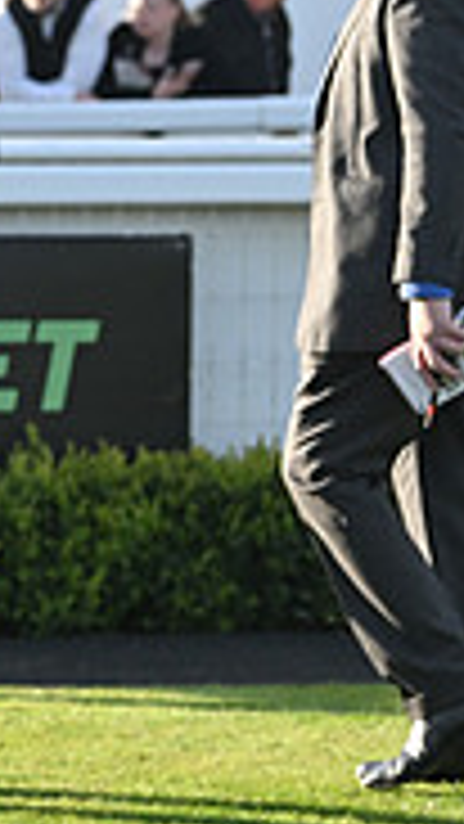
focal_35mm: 365
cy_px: 403
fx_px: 7980
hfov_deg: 3.3
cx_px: -815
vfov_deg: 5.9
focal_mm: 110
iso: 800
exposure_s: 1/1250
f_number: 5.6
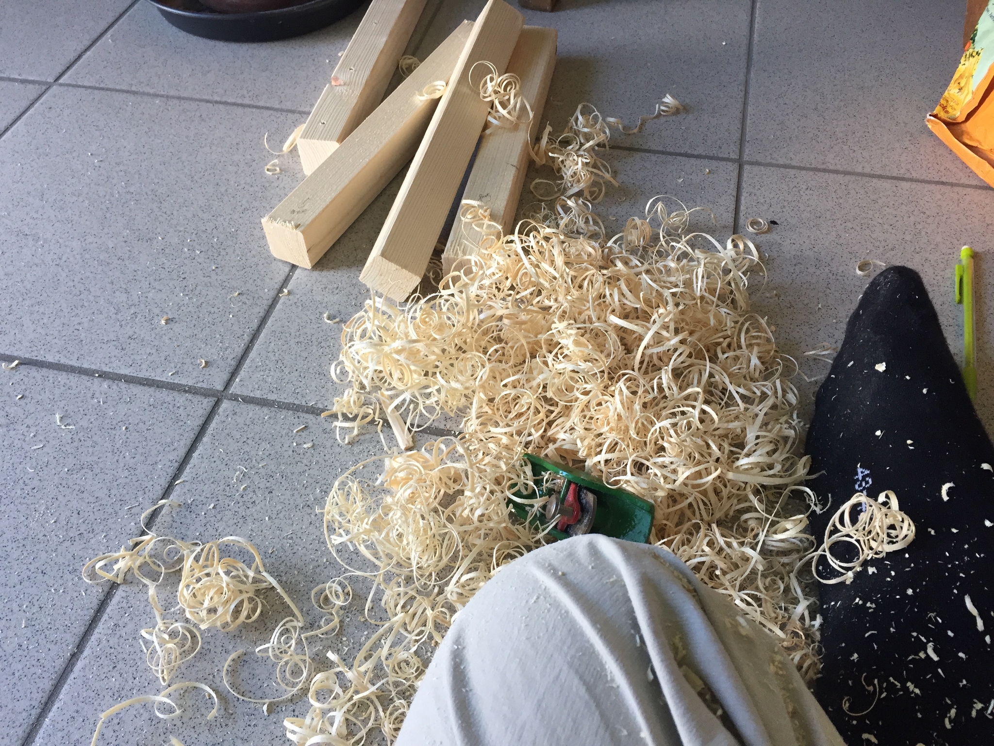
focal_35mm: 29
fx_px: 833
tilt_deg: -49.2
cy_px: 373
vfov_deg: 48.2
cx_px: 497
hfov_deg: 61.7
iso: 50
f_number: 2.2
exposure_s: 1/33
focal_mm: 4.15
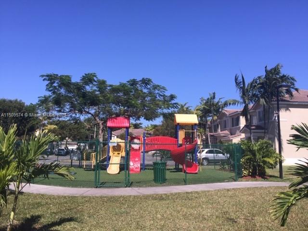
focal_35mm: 29
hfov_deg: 61.7
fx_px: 258
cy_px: 116
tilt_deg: +7.3
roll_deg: -2.6
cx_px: 154
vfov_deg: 48.2
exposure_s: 1/1799
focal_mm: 4.15
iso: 32
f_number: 2.2
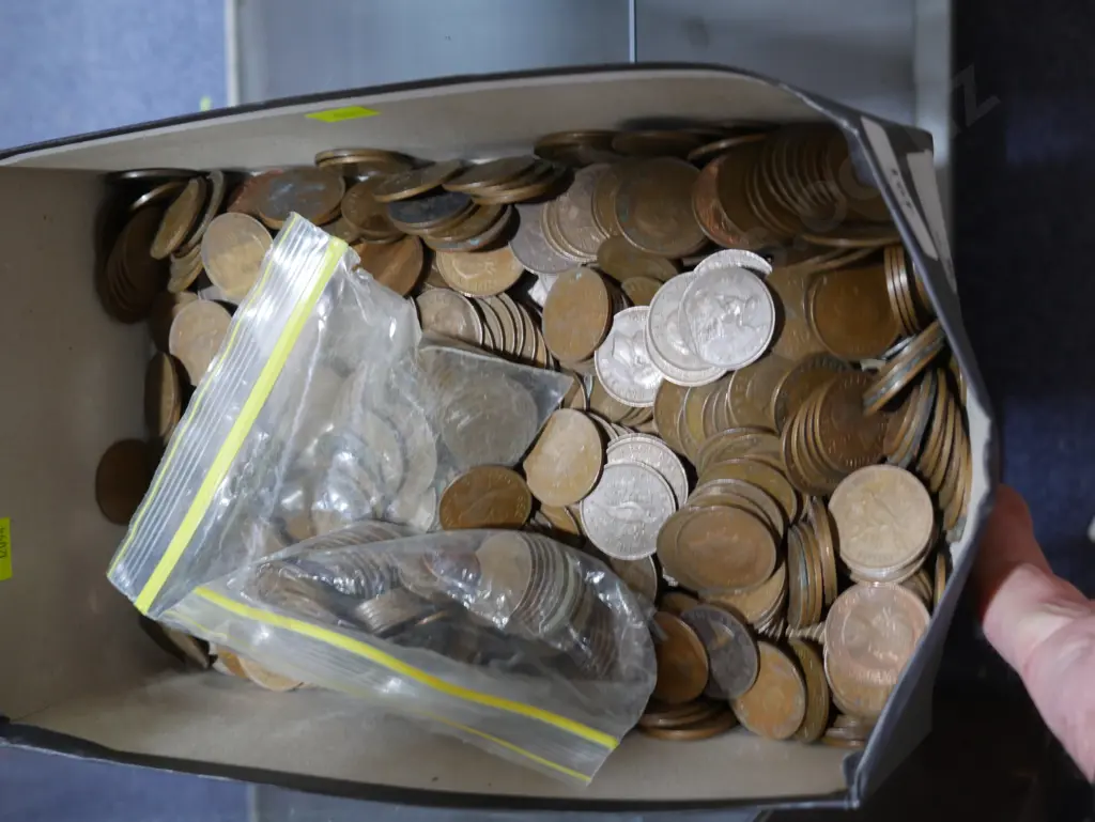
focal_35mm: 50
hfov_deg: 38.2
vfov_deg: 29.1
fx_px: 1582
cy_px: 411
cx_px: 548
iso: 800
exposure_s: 1/60
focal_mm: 25
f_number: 5.3
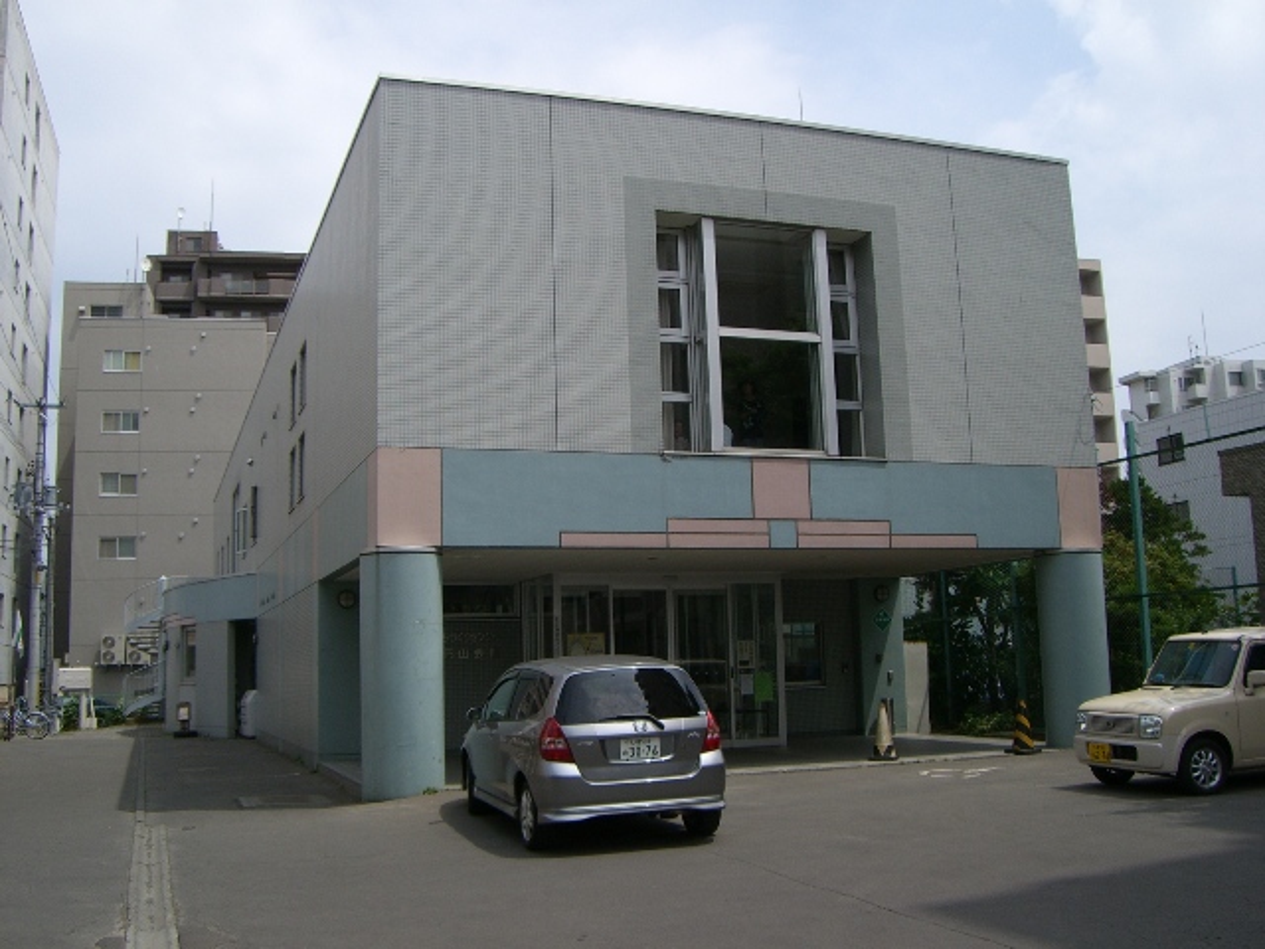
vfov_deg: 37.7
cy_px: 474
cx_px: 632
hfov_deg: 49.0
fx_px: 1389
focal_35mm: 38
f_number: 4.3
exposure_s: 1/1000
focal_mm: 6.2
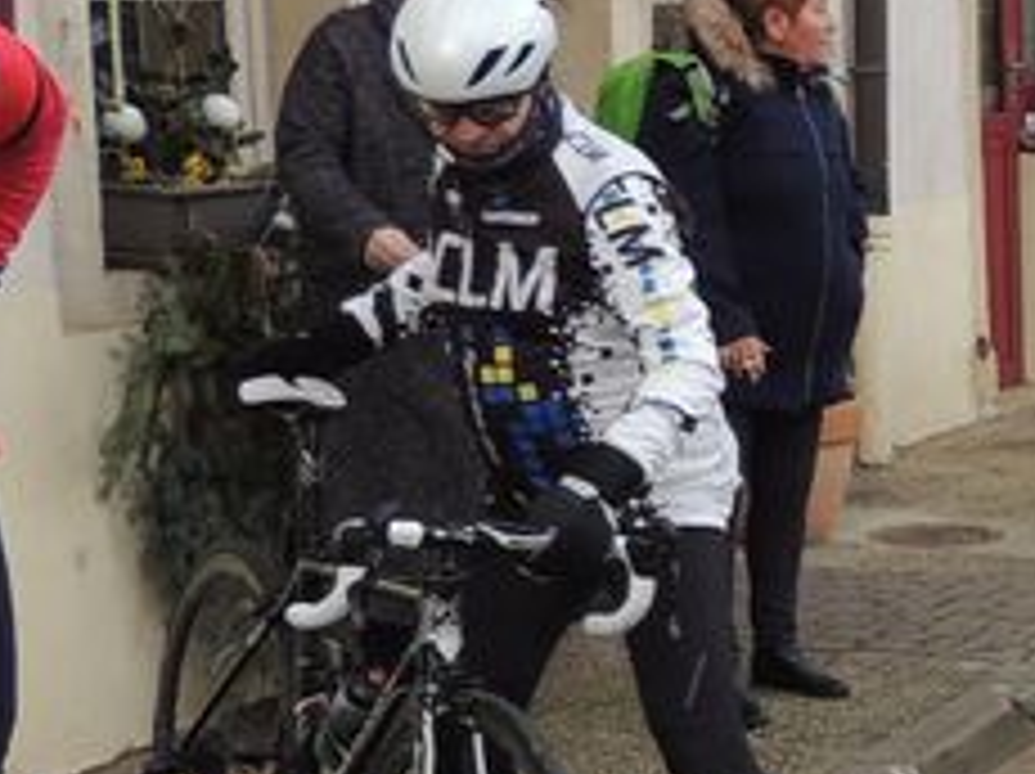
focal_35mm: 107
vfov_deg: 13.8
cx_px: 1791
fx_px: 3196
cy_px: 554
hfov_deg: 16.0
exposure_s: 1/200
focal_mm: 4.3
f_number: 3
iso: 100
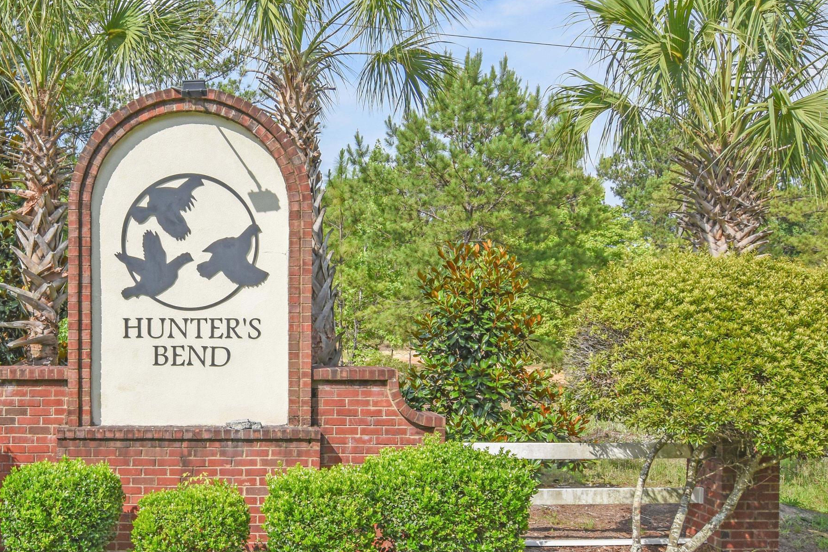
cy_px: 326
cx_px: 194
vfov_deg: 40.0
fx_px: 755
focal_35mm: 33
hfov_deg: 54.4
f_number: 10
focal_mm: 13
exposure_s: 1/250
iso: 200
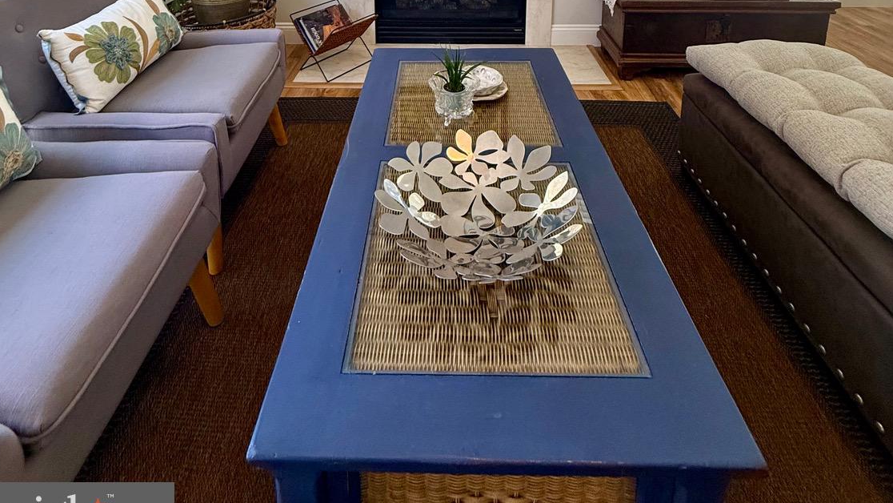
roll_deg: +0.8
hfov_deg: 83.8
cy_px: -67
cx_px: 435
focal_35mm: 21
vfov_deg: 41.2
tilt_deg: -10.4
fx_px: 497
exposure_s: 1/120
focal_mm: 2.22
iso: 200
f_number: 2.2
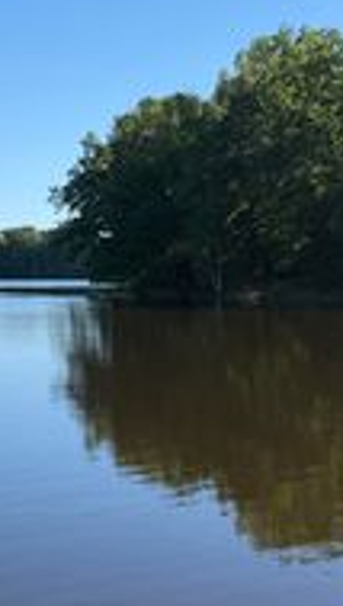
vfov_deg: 30.5
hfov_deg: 17.6
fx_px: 1110
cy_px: 297
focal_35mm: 69
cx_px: 157
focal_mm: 6.76
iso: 80
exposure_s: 1/3584
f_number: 1.78
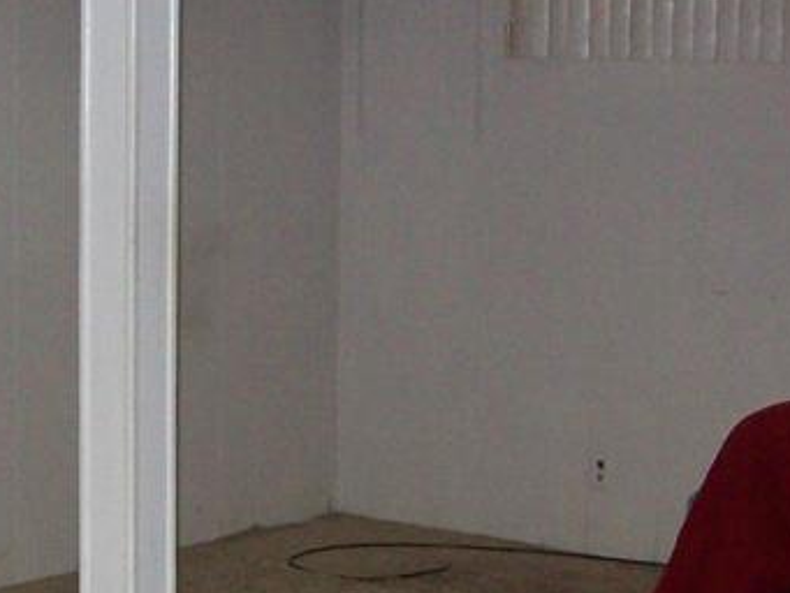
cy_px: 463
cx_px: 229
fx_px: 2466
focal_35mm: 108
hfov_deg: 18.1
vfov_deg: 13.7
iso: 200
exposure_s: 1/64
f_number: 2.7
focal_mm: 6
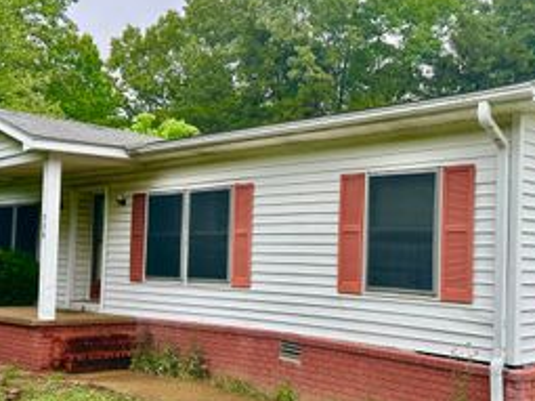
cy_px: 232
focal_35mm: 47
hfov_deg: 40.0
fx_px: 726
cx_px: 352
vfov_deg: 30.8
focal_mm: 6.86
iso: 80
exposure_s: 1/516
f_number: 1.78
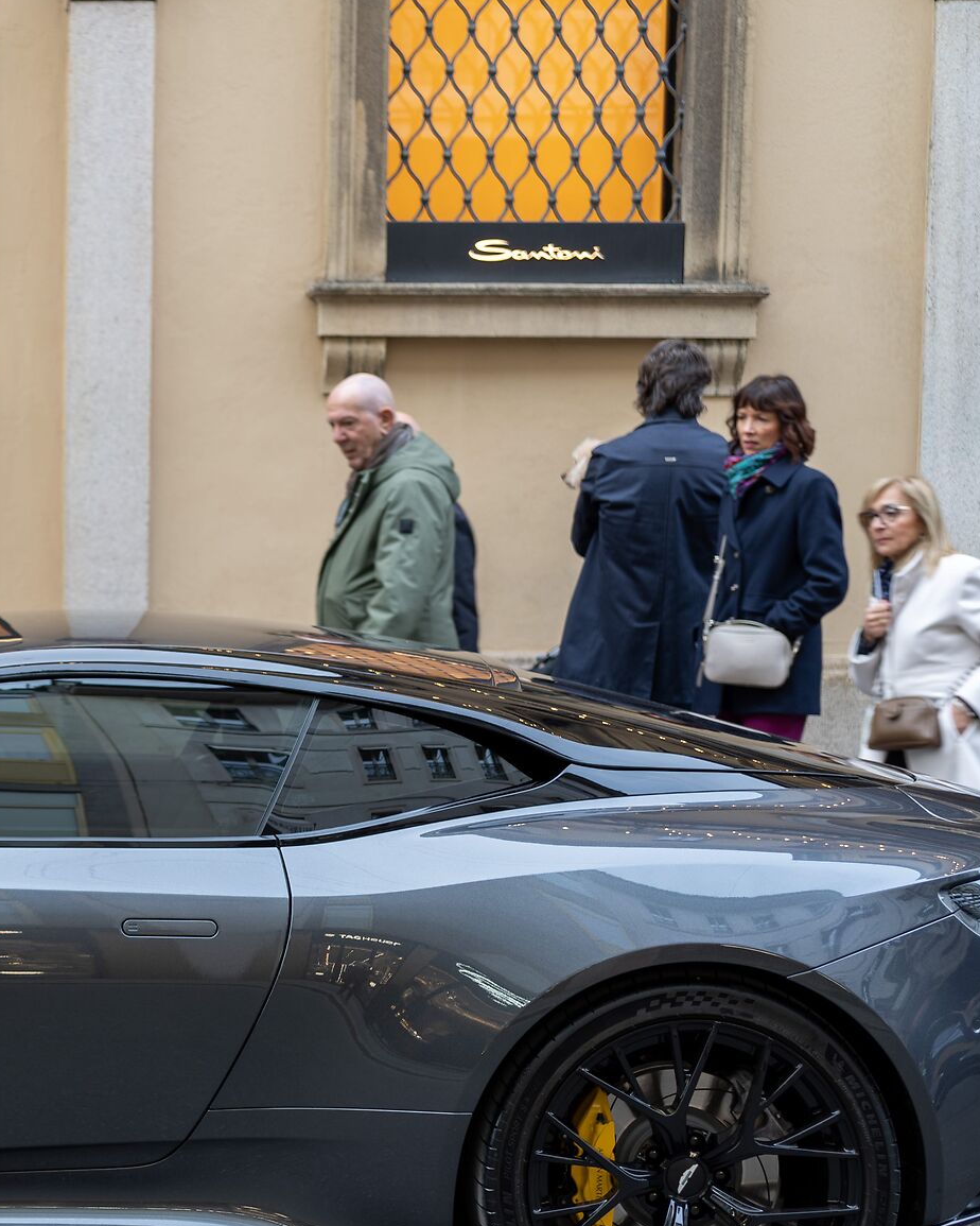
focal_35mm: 78
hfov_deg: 18.9
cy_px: 703
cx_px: -95
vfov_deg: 24.4
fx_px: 2828
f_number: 2.5
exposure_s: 1/50
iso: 100
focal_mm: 40
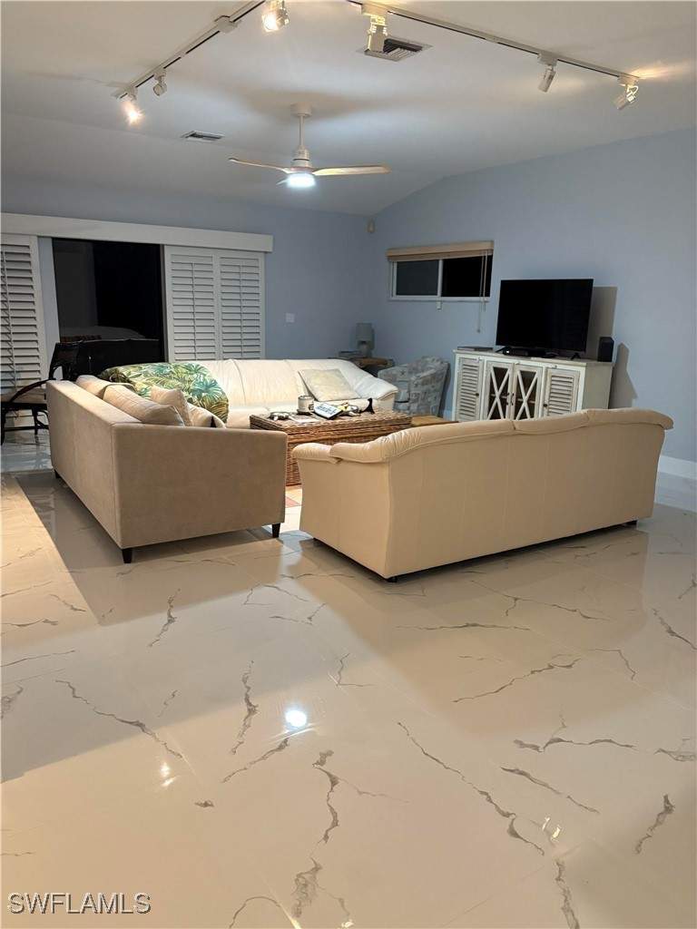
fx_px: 698
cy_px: 464
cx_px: 348
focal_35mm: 26
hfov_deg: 53.1
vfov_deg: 67.3
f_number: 1.6
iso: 400
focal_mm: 5.96
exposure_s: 1/60
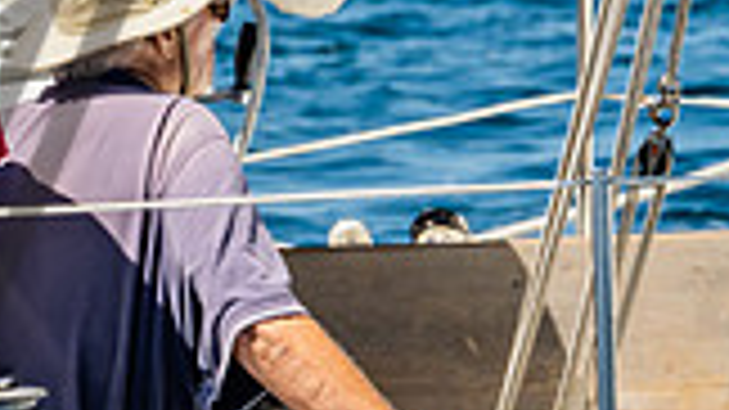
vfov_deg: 2.4
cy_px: -284
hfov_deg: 4.3
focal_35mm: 498
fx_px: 9623
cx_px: -100
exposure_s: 1/320
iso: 160
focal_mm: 99
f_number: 6.3
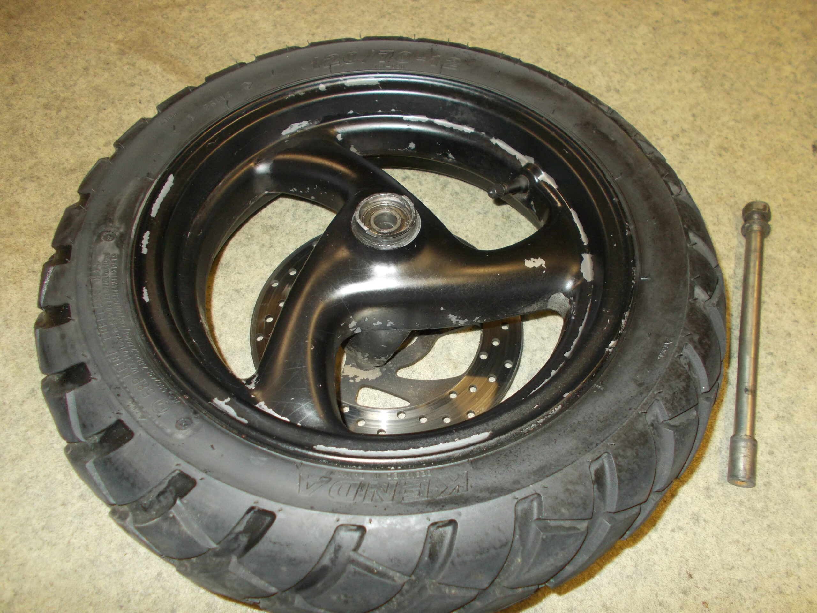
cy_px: 306
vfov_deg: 53.1
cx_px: 408
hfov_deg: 67.3
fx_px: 614
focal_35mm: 26
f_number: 3.2
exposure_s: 1/25
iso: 200
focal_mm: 4.6
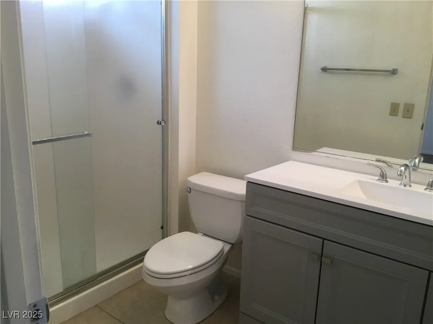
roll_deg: -1.5
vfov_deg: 45.4
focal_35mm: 31
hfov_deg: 58.4
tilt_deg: -14.5
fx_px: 388
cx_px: 216
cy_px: 162
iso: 40
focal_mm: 3.3
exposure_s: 1/30
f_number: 2.4
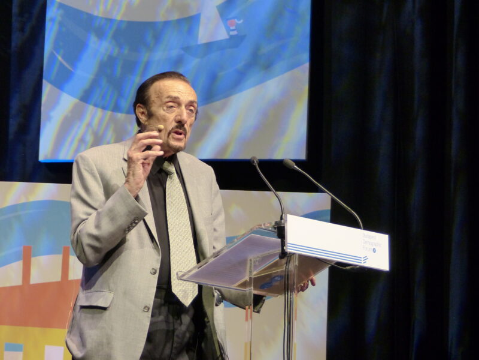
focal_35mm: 170
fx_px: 2352
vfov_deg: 8.7
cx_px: 240
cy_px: 180
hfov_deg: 11.6
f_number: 2.8
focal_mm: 27.8
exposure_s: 1/60
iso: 400
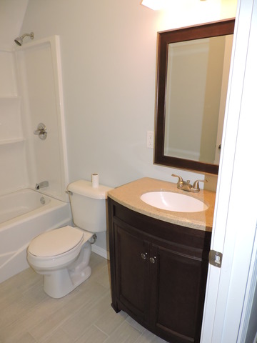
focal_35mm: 24
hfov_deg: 56.8
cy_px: 172
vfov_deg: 71.6
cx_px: 128
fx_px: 238
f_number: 3
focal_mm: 4.3
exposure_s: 1/320
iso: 800
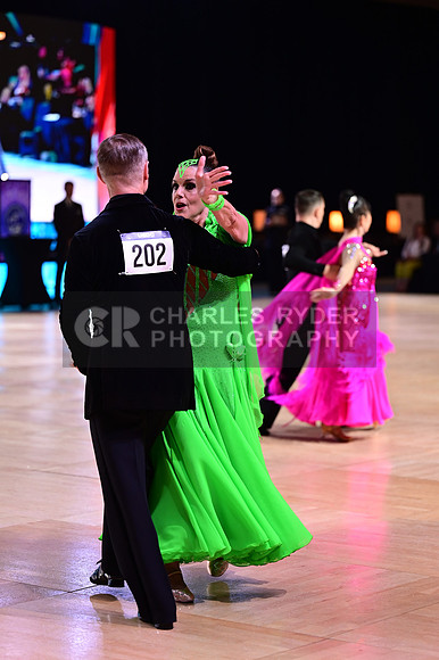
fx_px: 1850
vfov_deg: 20.2
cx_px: 220
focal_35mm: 101
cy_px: 330
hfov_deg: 13.5
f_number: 2.8
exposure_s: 1/500
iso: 1600
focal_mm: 101
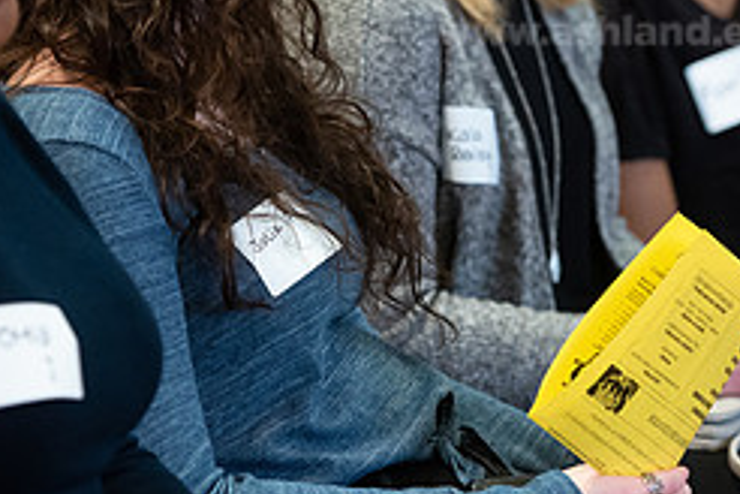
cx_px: 301
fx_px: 5817
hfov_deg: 7.3
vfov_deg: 4.9
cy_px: 95
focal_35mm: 283
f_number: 2.8
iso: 2000
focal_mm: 120
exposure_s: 1/200
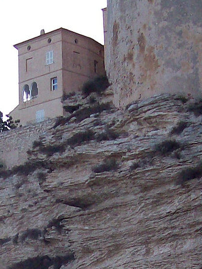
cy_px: 317
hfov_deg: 11.8
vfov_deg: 15.1
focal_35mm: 126
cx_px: 86
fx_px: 980
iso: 80
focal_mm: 6
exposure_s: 1/575
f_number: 2.7
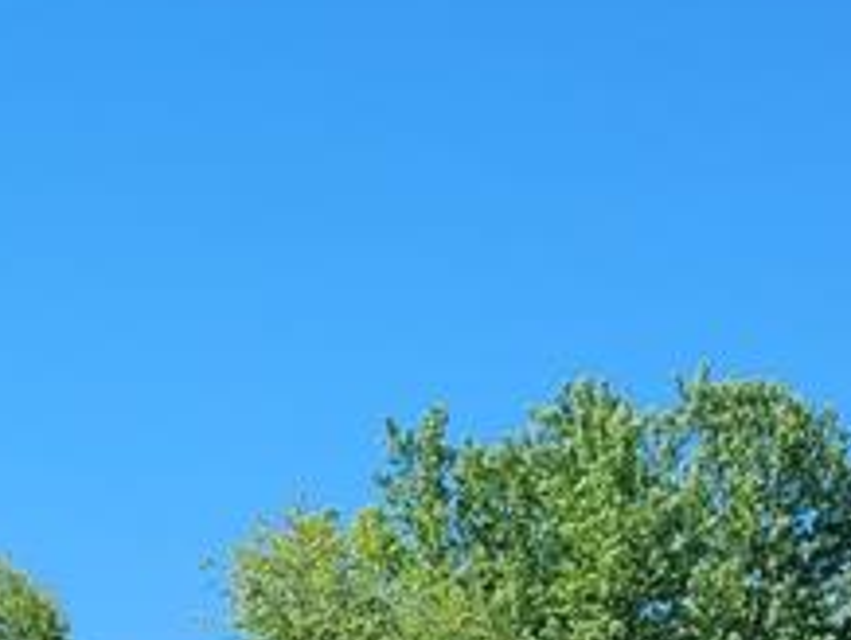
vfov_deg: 11.2
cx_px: 74
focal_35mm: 122
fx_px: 3003
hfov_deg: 15.9
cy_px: 1194
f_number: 1.8
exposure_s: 1/1484
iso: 40
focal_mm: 5.4
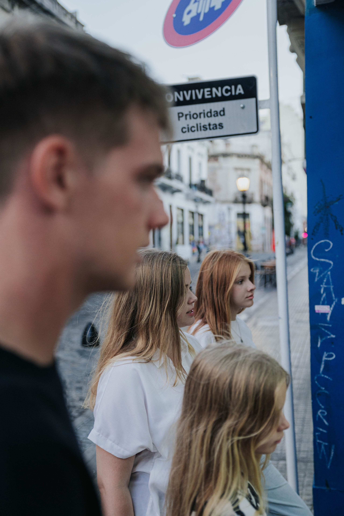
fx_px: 573
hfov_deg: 33.4
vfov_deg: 48.4
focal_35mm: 40
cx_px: 172
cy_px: 258
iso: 640
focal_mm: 40
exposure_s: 1/160
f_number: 2.8
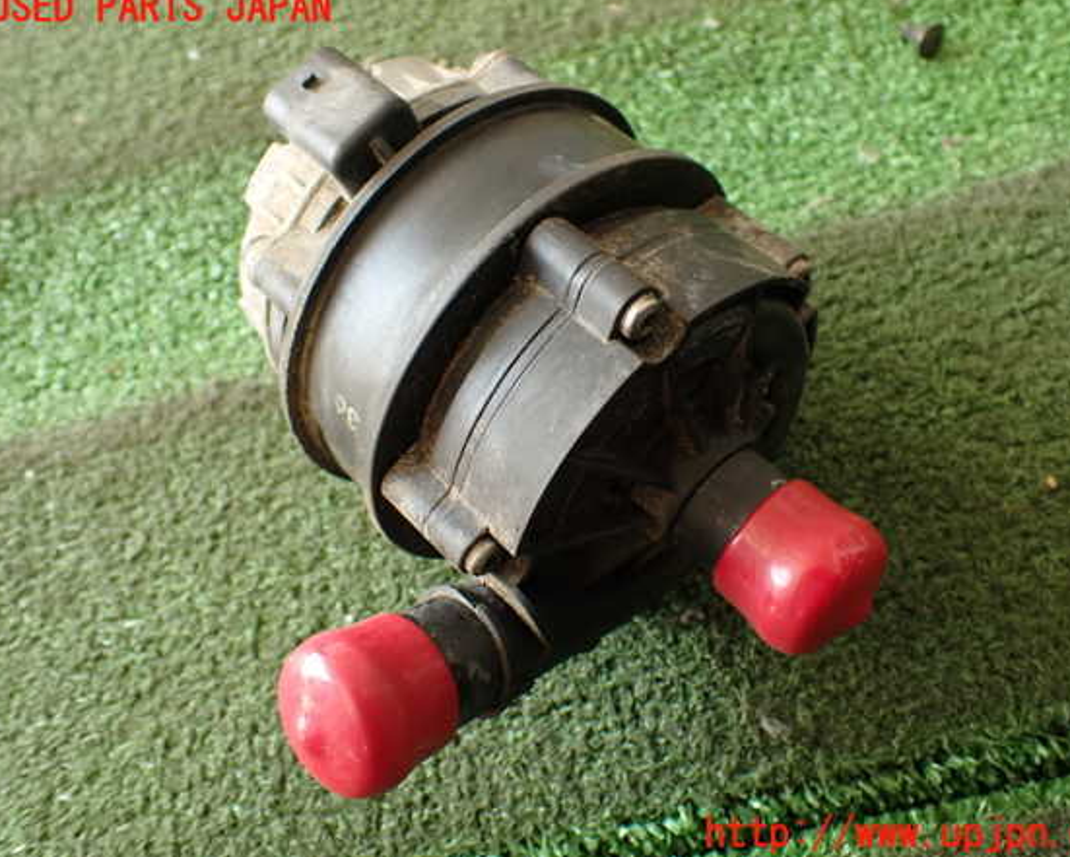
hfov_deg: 52.8
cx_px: 561
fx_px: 1077
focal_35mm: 34
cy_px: 422
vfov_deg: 43.4
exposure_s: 1/30
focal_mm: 5.79
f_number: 2.4
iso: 200
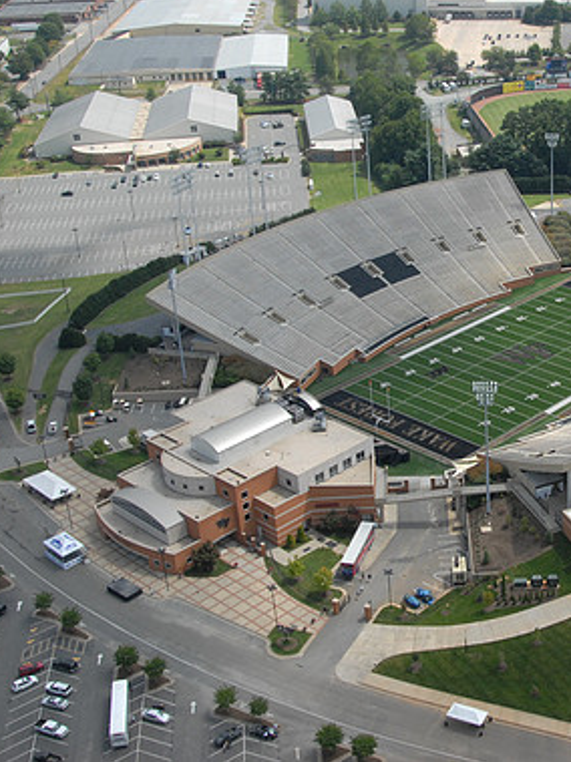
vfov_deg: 36.2
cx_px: 539
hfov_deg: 26.4
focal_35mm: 53
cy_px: 374
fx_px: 1166
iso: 400
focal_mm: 24
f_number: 10
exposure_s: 1/640
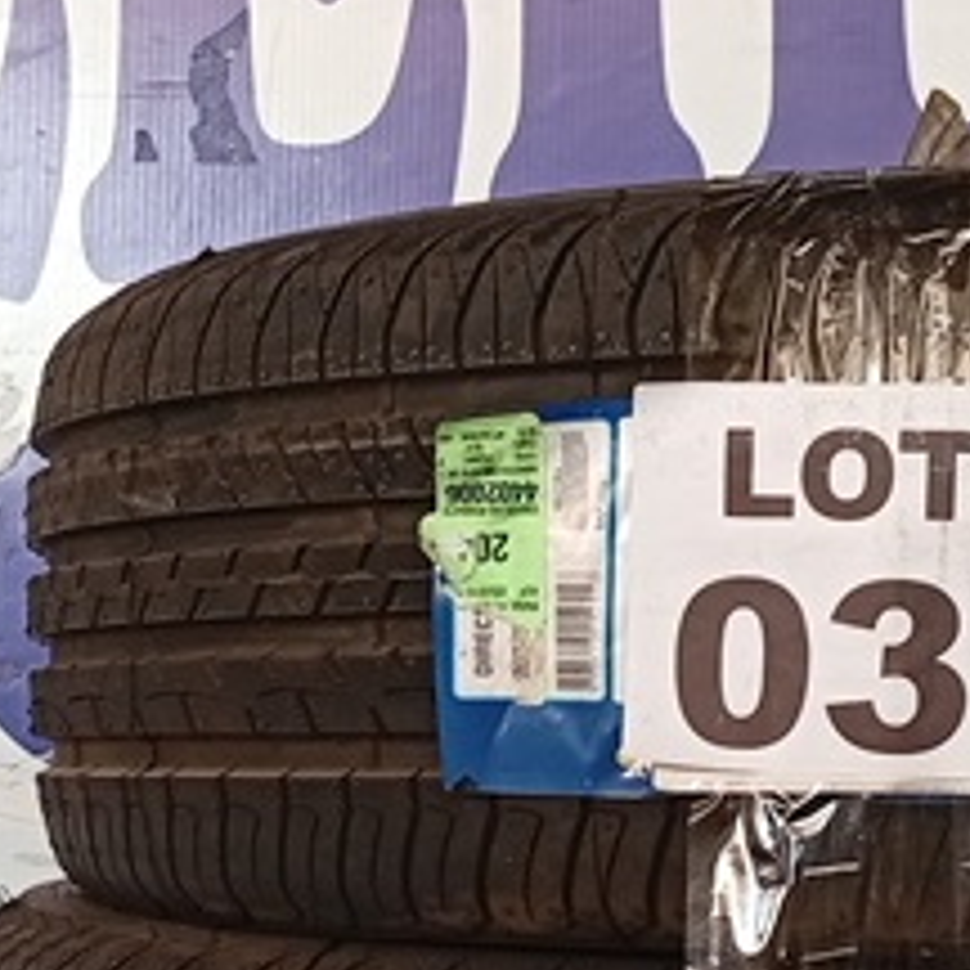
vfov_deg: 15.3
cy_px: 736
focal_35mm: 113
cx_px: 350
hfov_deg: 15.4
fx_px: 3582
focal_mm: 3.98
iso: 230
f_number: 1.8
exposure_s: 1/40
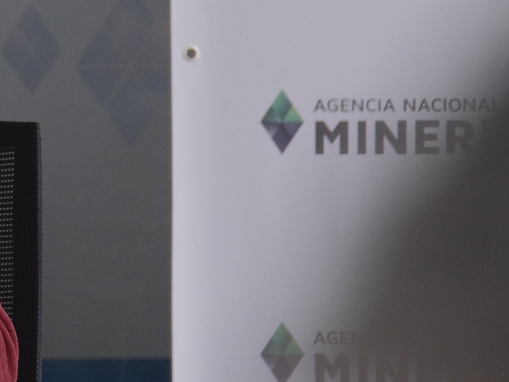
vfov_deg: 3.1
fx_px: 7041
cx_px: -136
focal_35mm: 479
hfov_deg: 4.1
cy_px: 217
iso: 800
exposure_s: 1/200
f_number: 4
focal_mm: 120
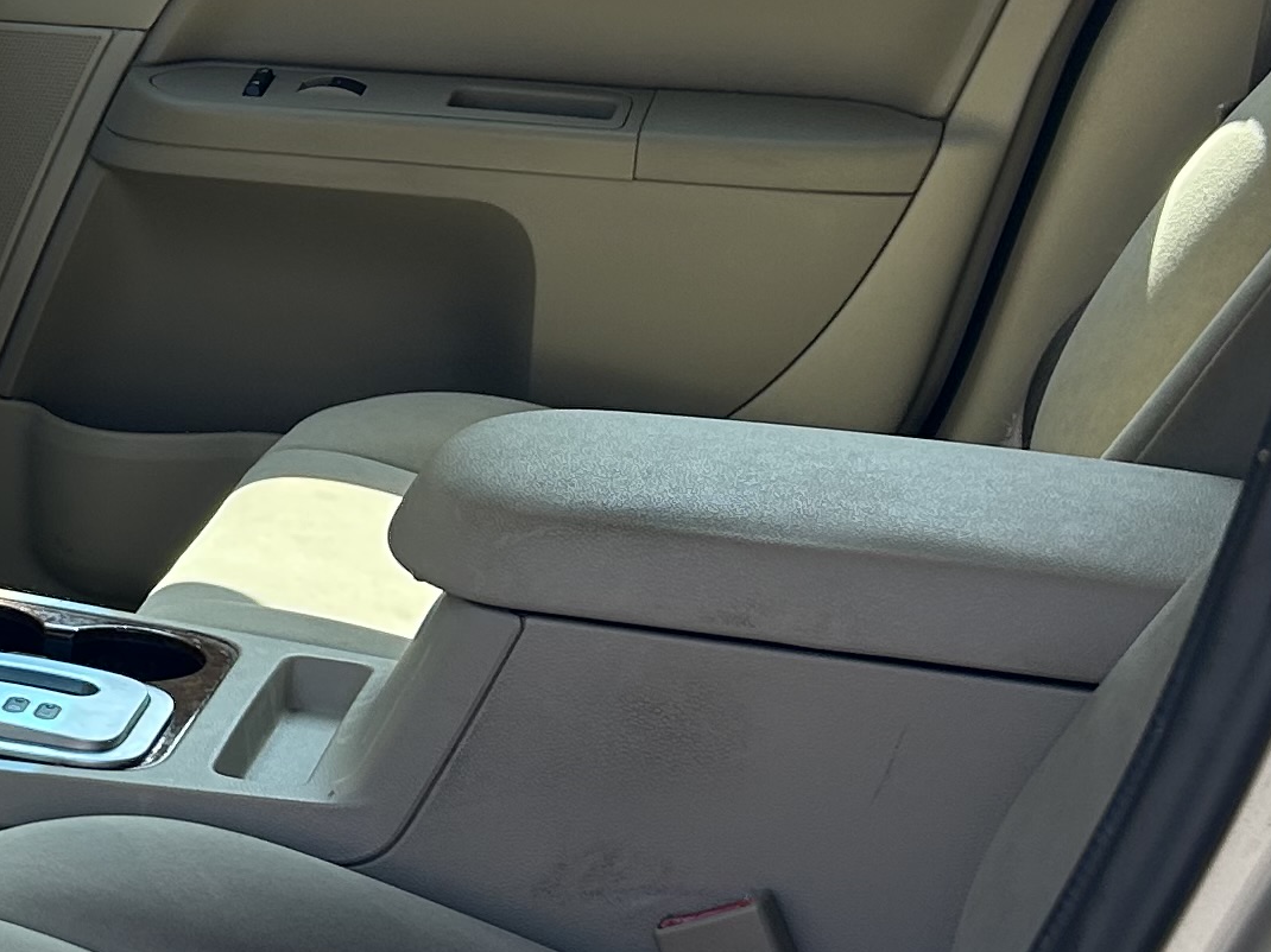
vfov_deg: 15.1
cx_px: -461
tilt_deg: -20.9
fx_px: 3597
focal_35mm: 98
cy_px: 577
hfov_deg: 18.4
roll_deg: -2.0
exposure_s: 1/696
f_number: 1.5
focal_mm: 5.7
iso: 50
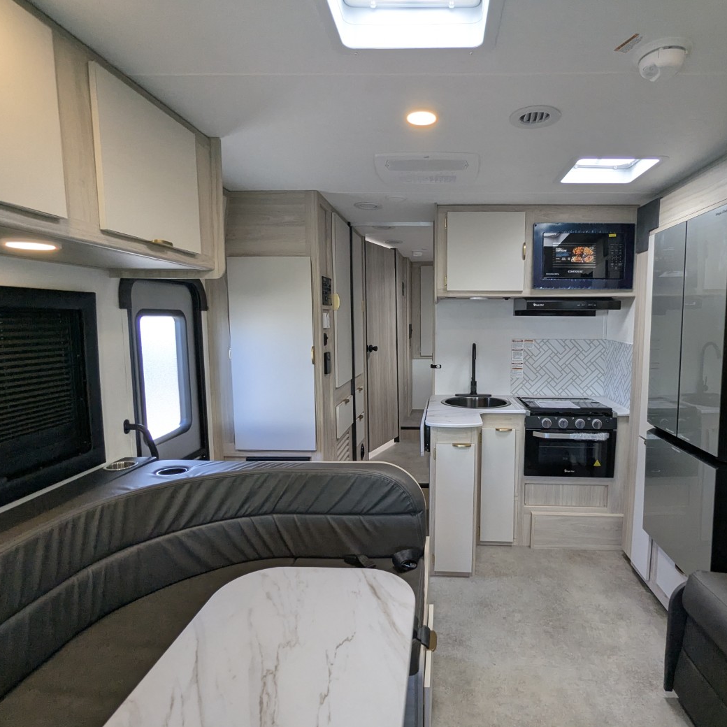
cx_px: 435
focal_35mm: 19
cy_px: 366
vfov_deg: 77.7
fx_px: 451
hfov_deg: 76.8
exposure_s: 1/149
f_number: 2.2
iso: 167
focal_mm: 2.35
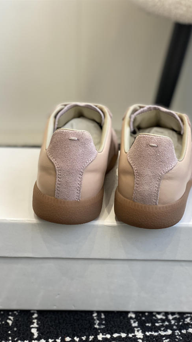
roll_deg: -2.8
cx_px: 112
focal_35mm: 57
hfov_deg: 21.1
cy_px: 172
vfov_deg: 36.6
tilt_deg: -21.5
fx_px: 516
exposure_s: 1/122
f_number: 2
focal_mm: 6
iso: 64
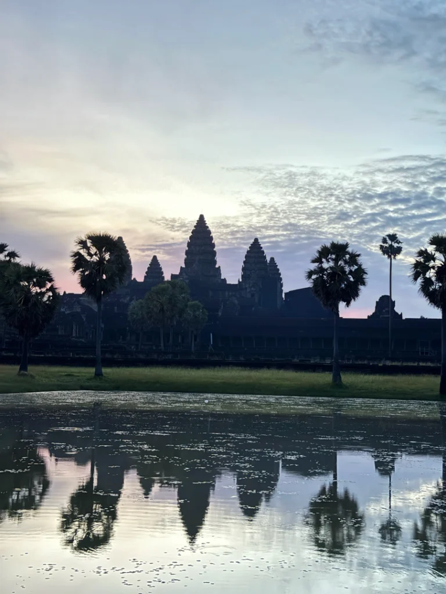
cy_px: 297
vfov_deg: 39.7
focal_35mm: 48
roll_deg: -1.5
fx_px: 825
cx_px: 223
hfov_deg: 30.3
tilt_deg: +5.5
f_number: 1.78
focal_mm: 6.76
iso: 640
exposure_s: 1/26
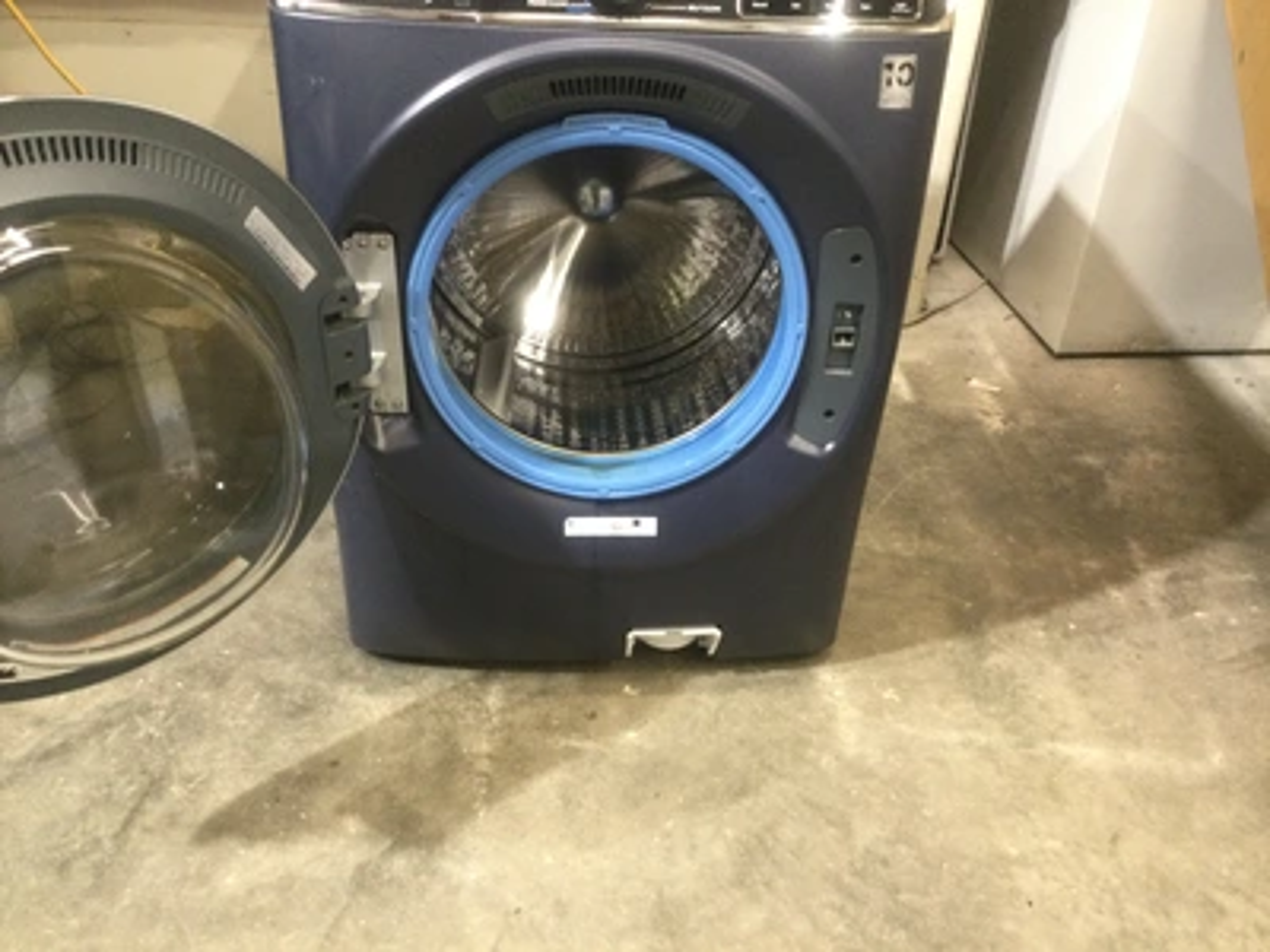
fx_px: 1137
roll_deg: -1.9
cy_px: 476
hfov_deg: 58.4
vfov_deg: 45.4
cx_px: 635
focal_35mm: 31
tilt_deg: -33.2
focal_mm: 3.3
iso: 200
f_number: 2.4
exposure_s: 1/24
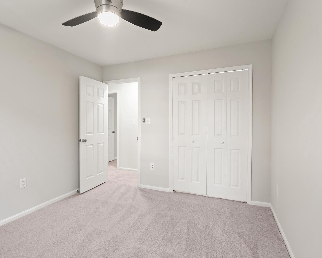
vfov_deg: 70.9
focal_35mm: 19
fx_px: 181
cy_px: 126
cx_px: 152
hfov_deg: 83.2
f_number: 8
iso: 800
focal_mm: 16
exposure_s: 1/8
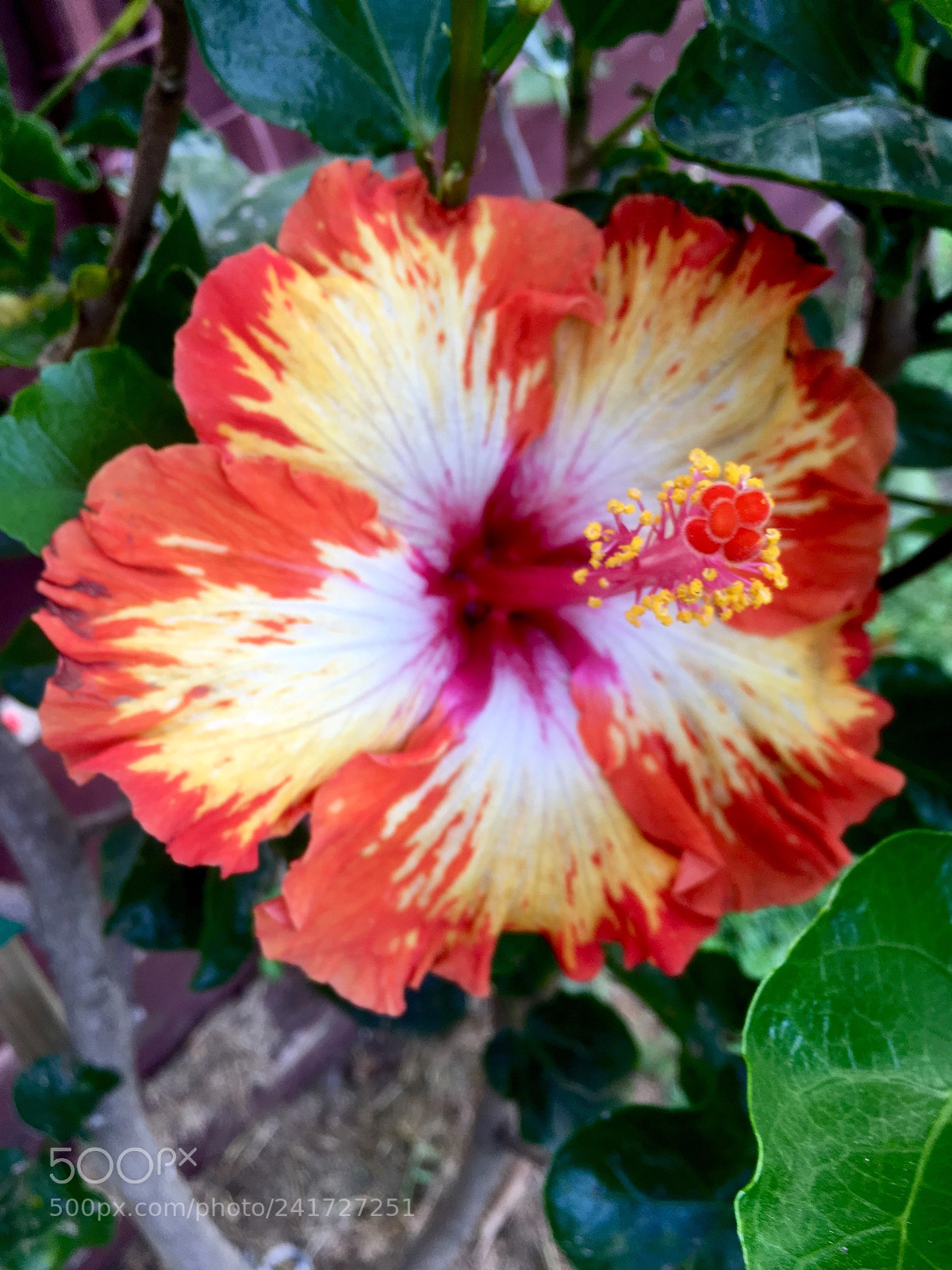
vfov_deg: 61.7
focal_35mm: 29
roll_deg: +9.6
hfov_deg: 48.2
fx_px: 1063
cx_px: 476
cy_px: 635
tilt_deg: -43.6
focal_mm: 4.15
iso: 32
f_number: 2.2
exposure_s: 1/50
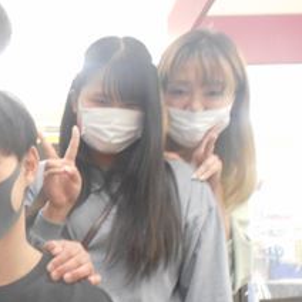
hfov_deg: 24.7
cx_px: -31
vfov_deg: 26.0
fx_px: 642
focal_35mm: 65
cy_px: 241
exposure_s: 1/15
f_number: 3.2
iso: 400
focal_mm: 4.6
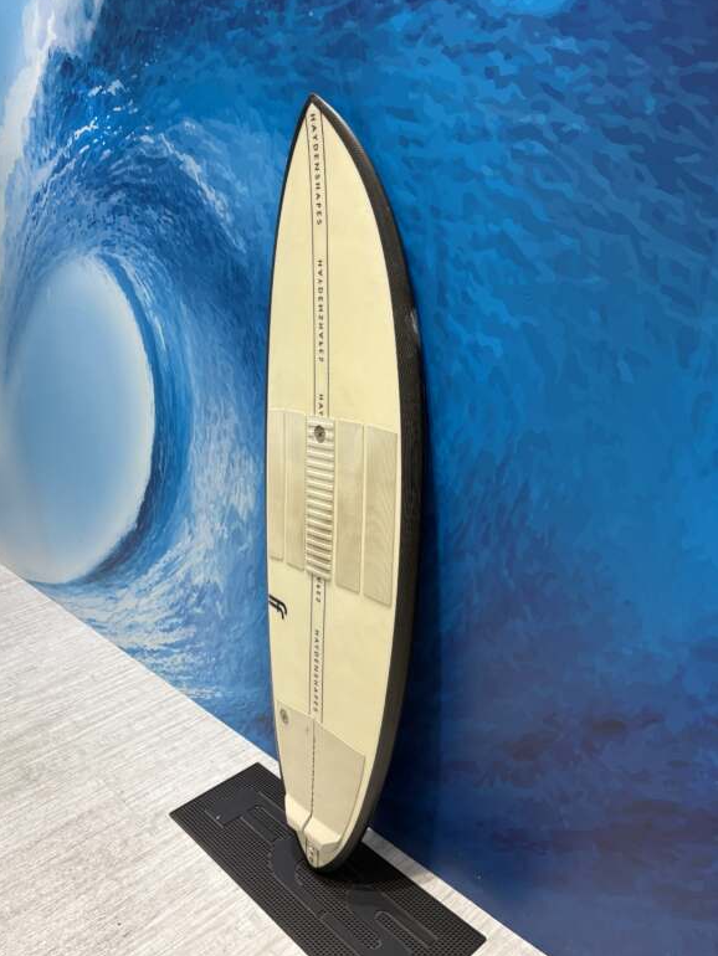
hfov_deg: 51.4
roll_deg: +3.6
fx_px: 746
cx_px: 349
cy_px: 483
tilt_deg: -15.6
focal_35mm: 27
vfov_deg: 65.3
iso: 50
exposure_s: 1/121
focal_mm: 5.96
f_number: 1.6
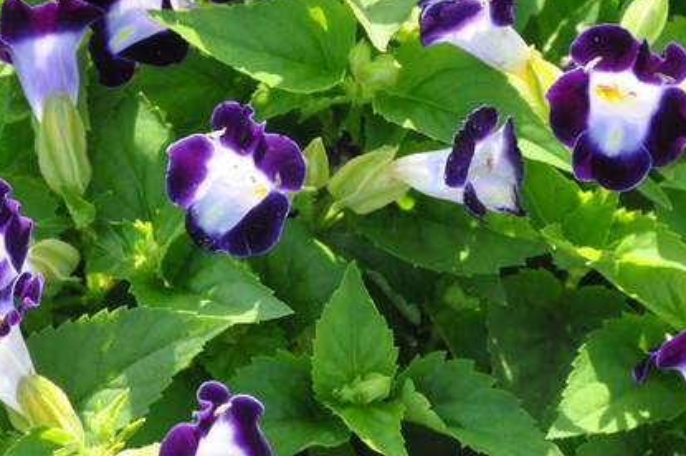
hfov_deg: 3.2
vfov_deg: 2.1
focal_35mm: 653
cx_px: 193
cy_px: 238
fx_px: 12433
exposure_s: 1/320
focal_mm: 200
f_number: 9
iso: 2500
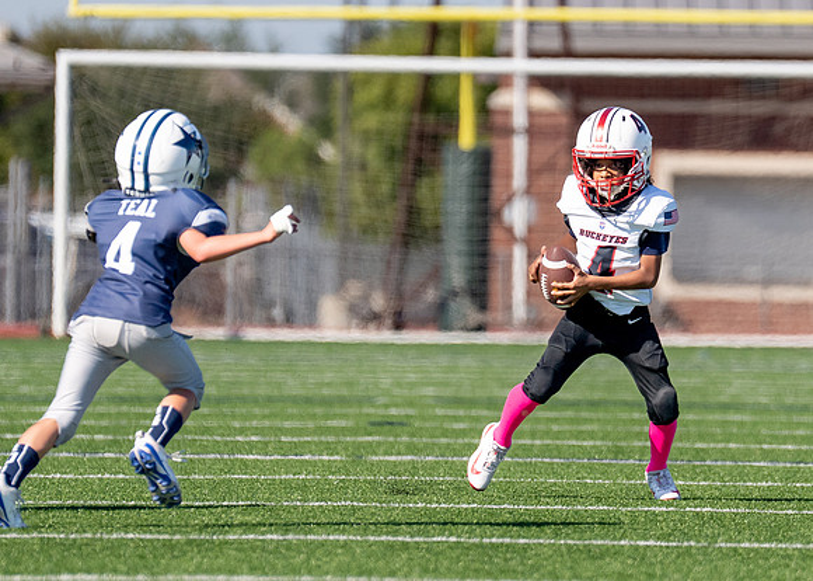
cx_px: 523
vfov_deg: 2.6
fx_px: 12594
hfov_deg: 3.7
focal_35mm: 546
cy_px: 237
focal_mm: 200
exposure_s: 1/6400
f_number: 2.8
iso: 320
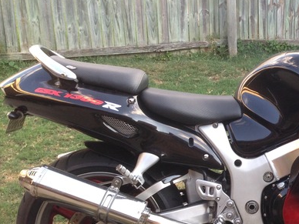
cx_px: 294
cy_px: 160
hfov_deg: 27.1
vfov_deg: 21.5
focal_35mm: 68
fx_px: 587
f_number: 2.4
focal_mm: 4.12
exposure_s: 1/60
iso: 50
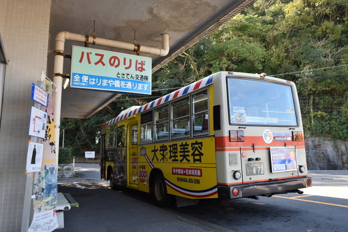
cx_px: 174
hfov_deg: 67.4
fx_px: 261
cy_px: 116
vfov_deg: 48.0
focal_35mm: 27
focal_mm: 18
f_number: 5
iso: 100
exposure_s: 1/60
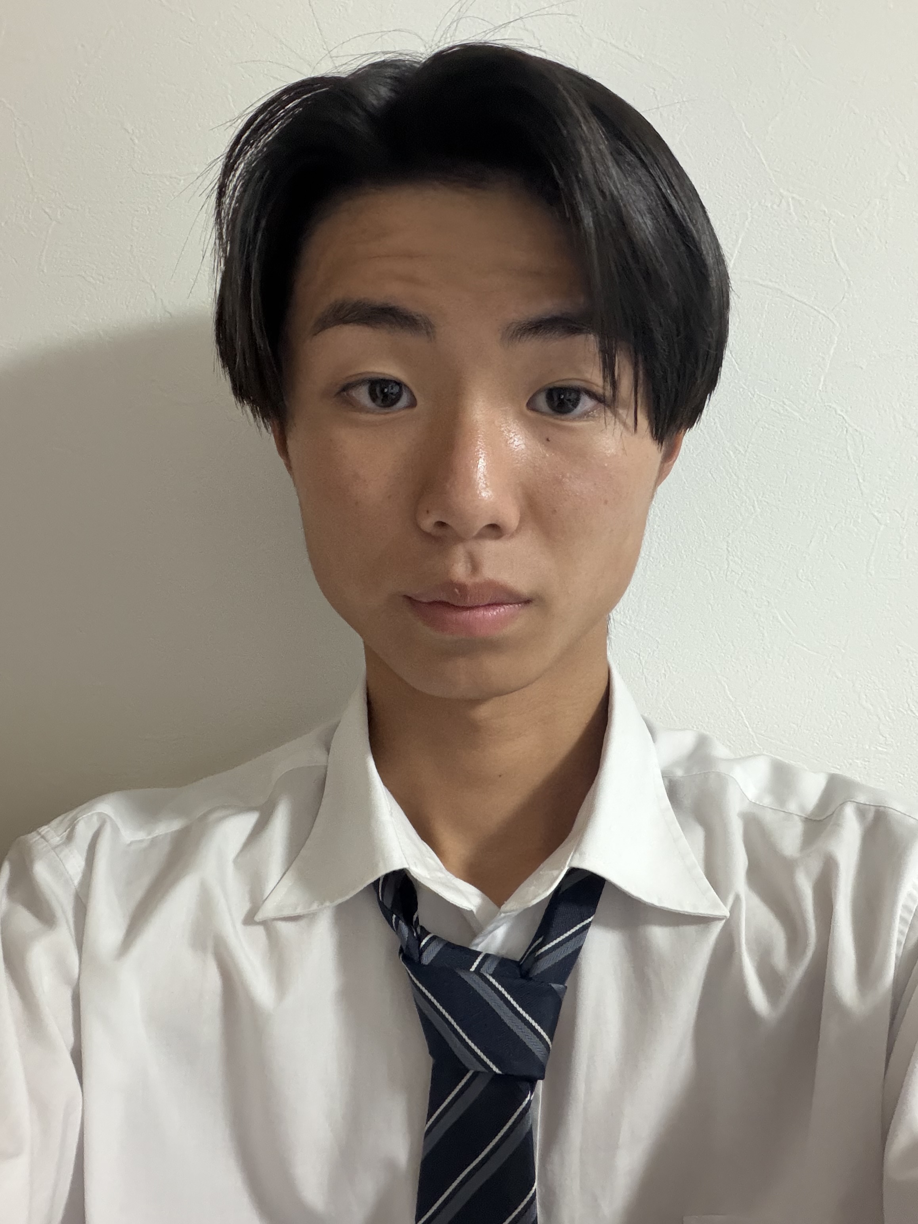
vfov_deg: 60.0
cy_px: 612
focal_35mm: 30
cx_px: 459
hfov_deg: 46.8
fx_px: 1061
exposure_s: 1/25
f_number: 1.9
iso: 640
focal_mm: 2.71
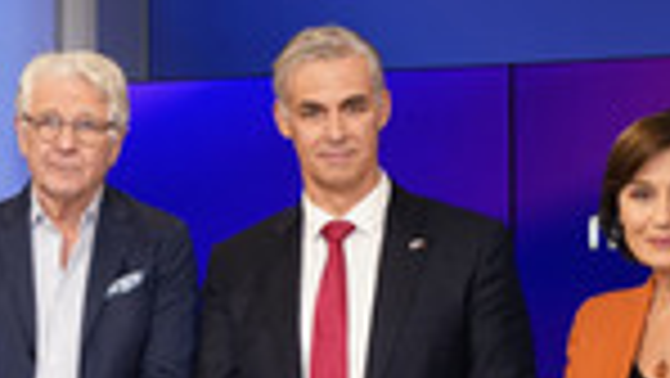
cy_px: 306
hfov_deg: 18.3
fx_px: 1973
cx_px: -142
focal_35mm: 111
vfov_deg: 10.9
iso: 2000
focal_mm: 35
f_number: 5
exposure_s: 1/125
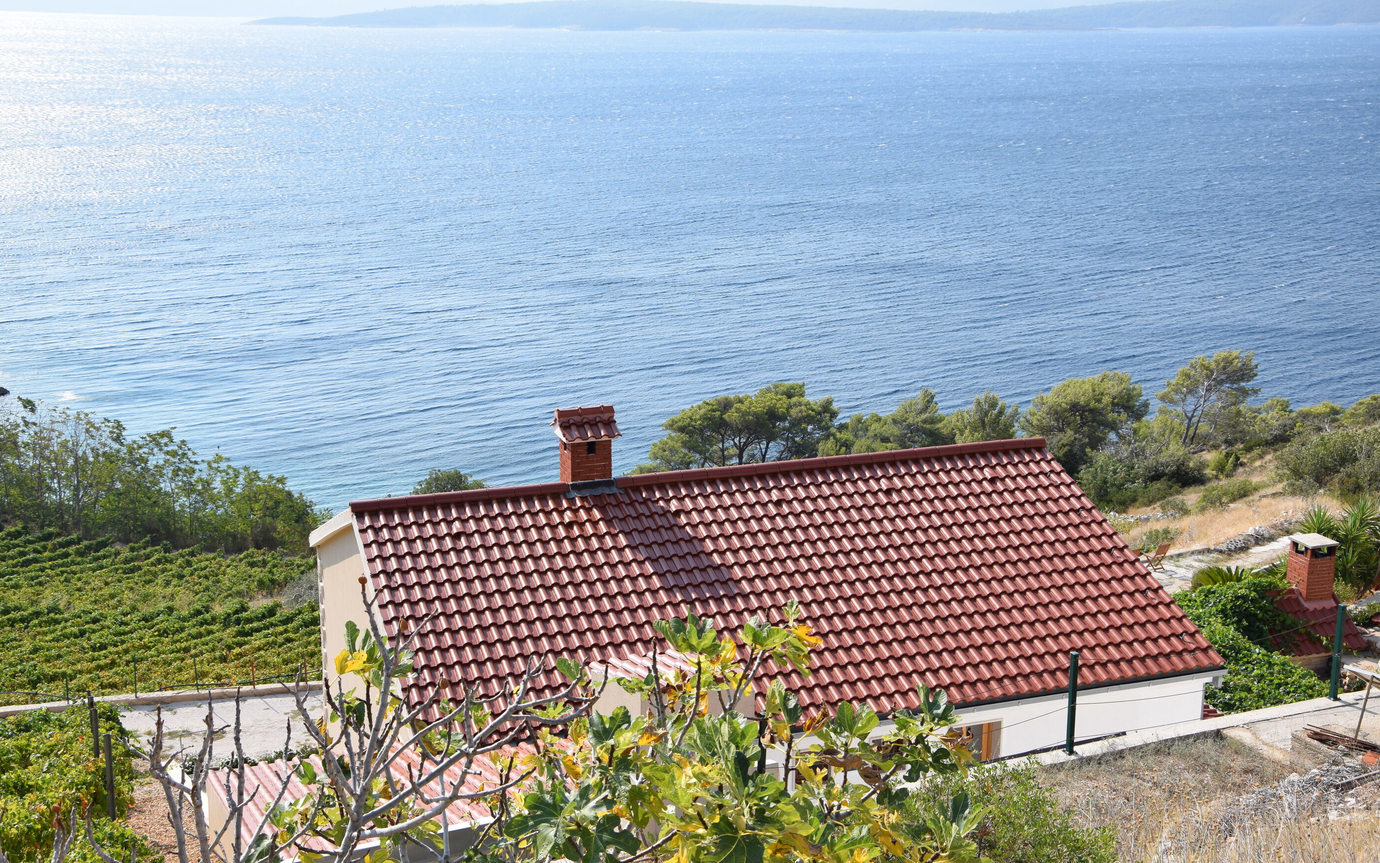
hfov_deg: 46.2
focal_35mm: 43
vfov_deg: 29.9
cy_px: 440
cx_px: 692
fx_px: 1617
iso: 200
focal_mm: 28
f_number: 10
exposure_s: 1/400
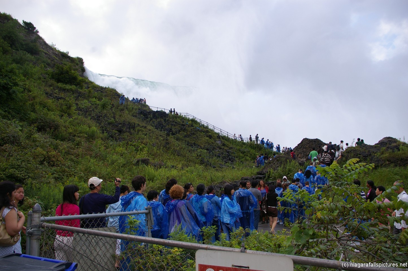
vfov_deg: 47.8
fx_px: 306
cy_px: 136
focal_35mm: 27
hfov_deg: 67.4
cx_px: 204
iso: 200
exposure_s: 1/250
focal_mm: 18
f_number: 6.7
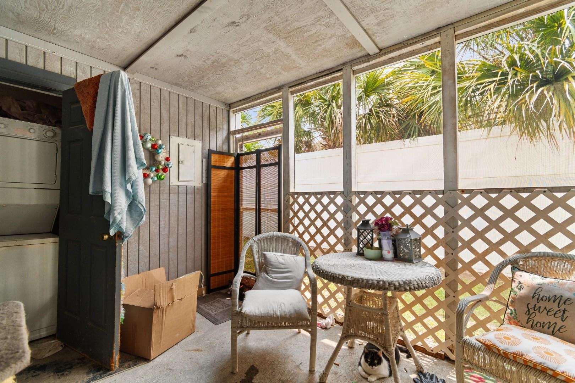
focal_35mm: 15
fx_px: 240
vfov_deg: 77.3
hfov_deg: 100.4
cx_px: 288
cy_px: 192
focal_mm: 10
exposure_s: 1/20
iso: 100
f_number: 4.5
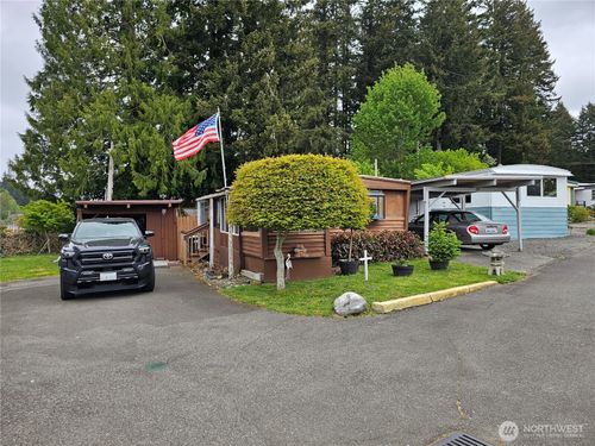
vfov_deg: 58.9
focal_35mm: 23
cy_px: 223
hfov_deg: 73.9
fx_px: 395
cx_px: 298
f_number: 1.7
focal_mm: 6.3
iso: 20
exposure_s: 1/180
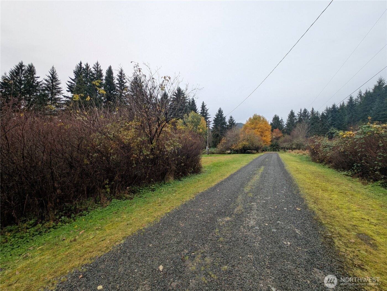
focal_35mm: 12
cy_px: 146
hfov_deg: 110.5
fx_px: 134
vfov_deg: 94.6
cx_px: 194
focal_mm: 2.23
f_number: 1.95
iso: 43
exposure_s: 1/387
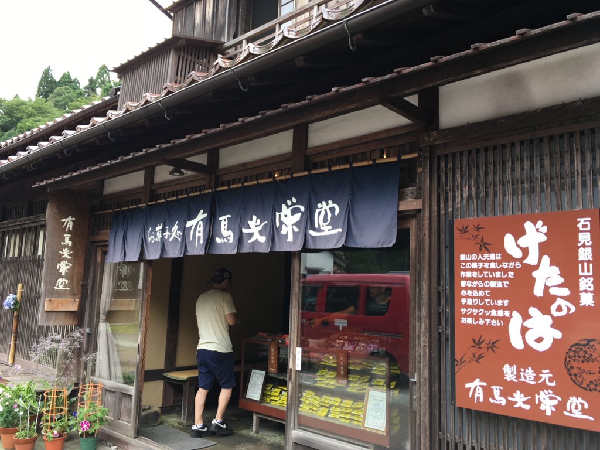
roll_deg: -1.4
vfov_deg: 48.2
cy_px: 225
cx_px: 300
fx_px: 503
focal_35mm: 29
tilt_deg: +7.0
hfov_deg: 61.7
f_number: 2.2
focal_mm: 4.15
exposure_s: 1/143
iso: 25
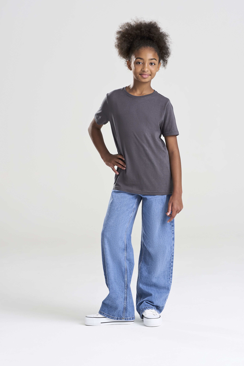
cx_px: 139
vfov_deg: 17.2
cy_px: 173
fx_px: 1208
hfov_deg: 11.5
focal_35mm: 119
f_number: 9
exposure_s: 1/160
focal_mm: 100
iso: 160
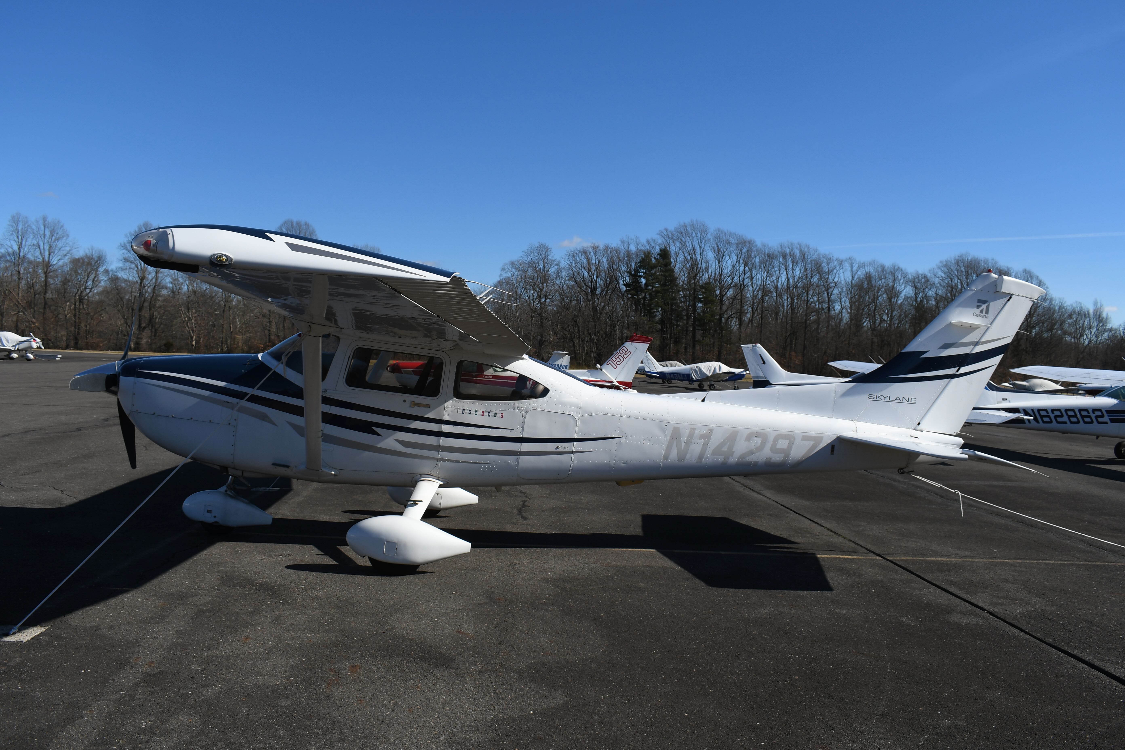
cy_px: 375
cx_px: 562
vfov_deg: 42.3
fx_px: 969
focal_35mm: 31
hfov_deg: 60.3
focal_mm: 21
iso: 200
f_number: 9
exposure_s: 1/1000
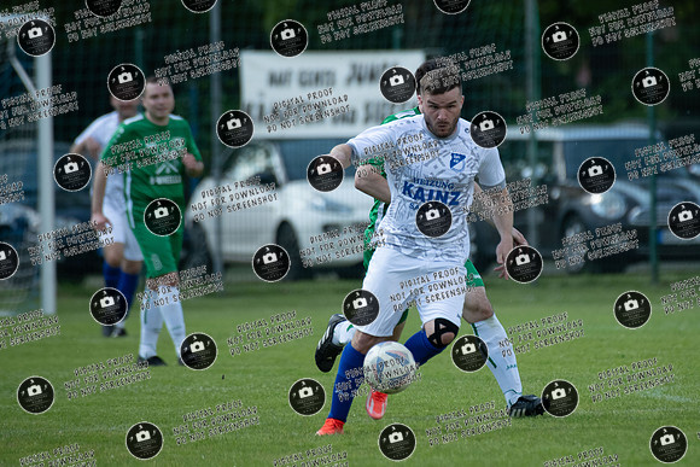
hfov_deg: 3.3
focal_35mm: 617
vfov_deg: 2.2
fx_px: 11992
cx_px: 452
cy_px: 206
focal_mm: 450
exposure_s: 1/1600
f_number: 5.6
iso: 900
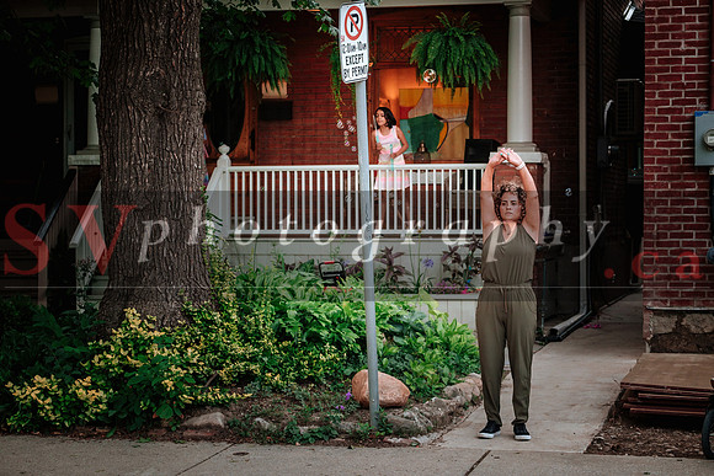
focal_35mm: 75
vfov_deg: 18.2
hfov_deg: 27.0
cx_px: 357
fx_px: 1488
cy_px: 238
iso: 800
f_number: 2.8
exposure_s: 1/400
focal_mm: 50
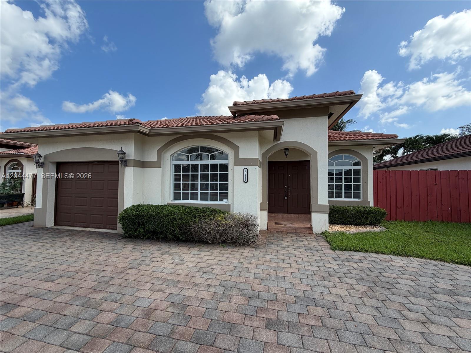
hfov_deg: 102.1
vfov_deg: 85.7
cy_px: 176
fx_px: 190
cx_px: 236
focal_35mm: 14
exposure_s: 1/585
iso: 40
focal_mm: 2.22
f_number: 2.2
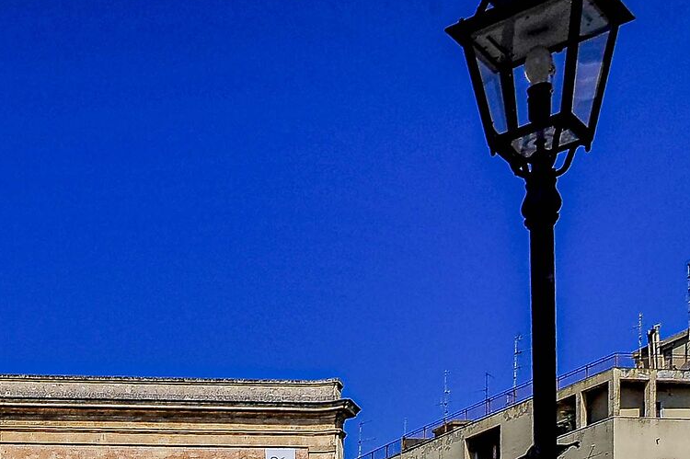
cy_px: 619
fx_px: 1226
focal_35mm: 64
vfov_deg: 19.4
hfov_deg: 26.6
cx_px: -210
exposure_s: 1/800
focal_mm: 20
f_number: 11
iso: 200
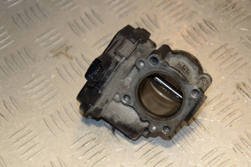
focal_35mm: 99
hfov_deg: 20.6
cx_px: 126
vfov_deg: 13.8
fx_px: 690
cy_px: 84
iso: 800
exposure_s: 1/200
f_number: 7.1
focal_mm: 66
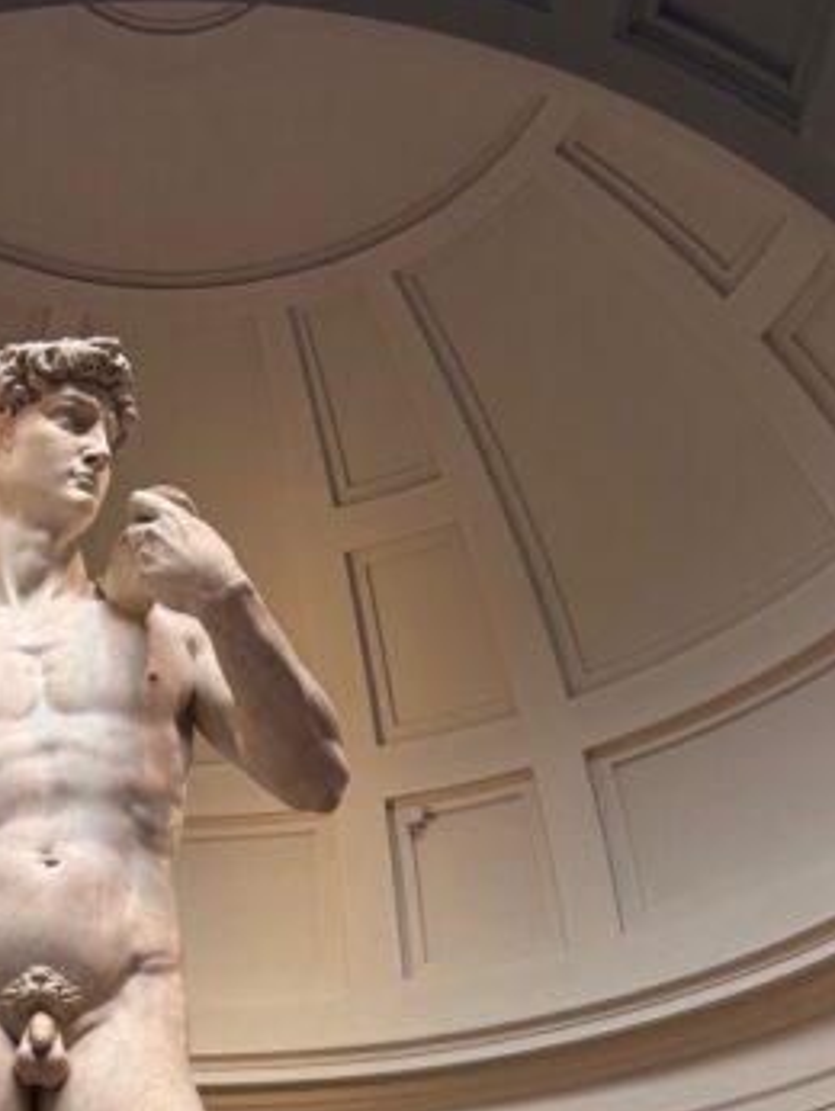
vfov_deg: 27.1
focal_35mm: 71
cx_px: 170
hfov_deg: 20.5
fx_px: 2281
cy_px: 809
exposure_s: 1/121
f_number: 1.78
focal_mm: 6.76
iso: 200
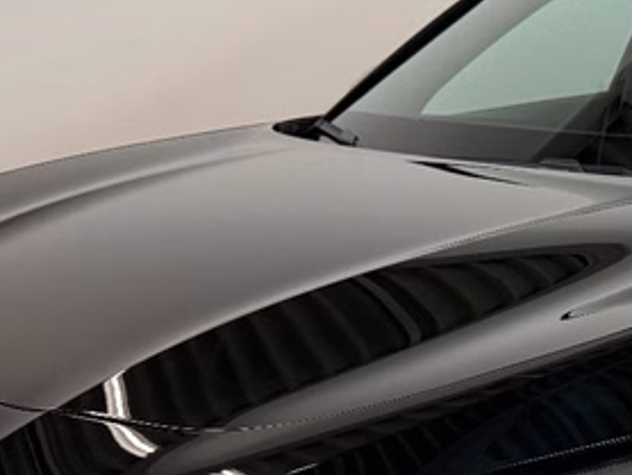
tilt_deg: -20.3
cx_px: 550
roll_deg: -1.0
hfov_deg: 27.3
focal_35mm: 69
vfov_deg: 20.5
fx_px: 1261
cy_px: 498
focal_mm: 6.76
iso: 400
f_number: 1.78
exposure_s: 1/222
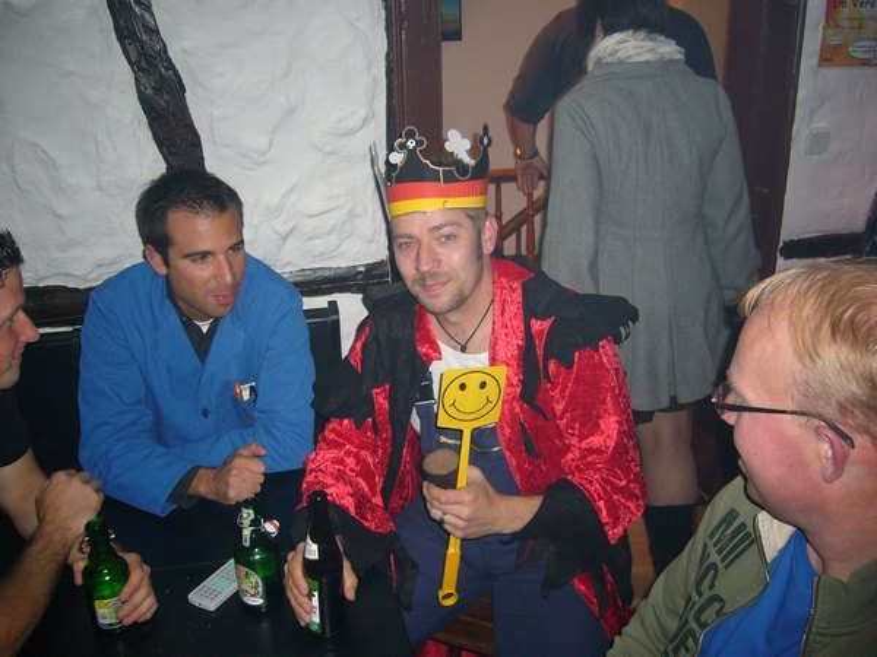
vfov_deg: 40.7
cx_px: 438
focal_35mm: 35
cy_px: 328
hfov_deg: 52.6
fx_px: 887
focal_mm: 5.8
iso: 125
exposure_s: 1/30
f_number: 2.8
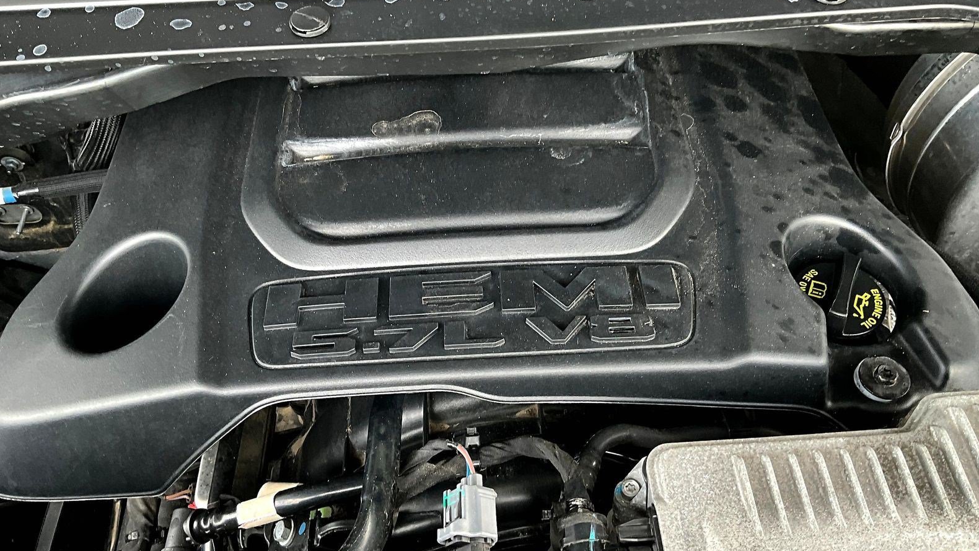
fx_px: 831
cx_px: 486
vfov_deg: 36.7
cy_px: 265
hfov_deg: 61.0
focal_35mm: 32
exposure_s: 1/73
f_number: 1.8
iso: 64
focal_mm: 3
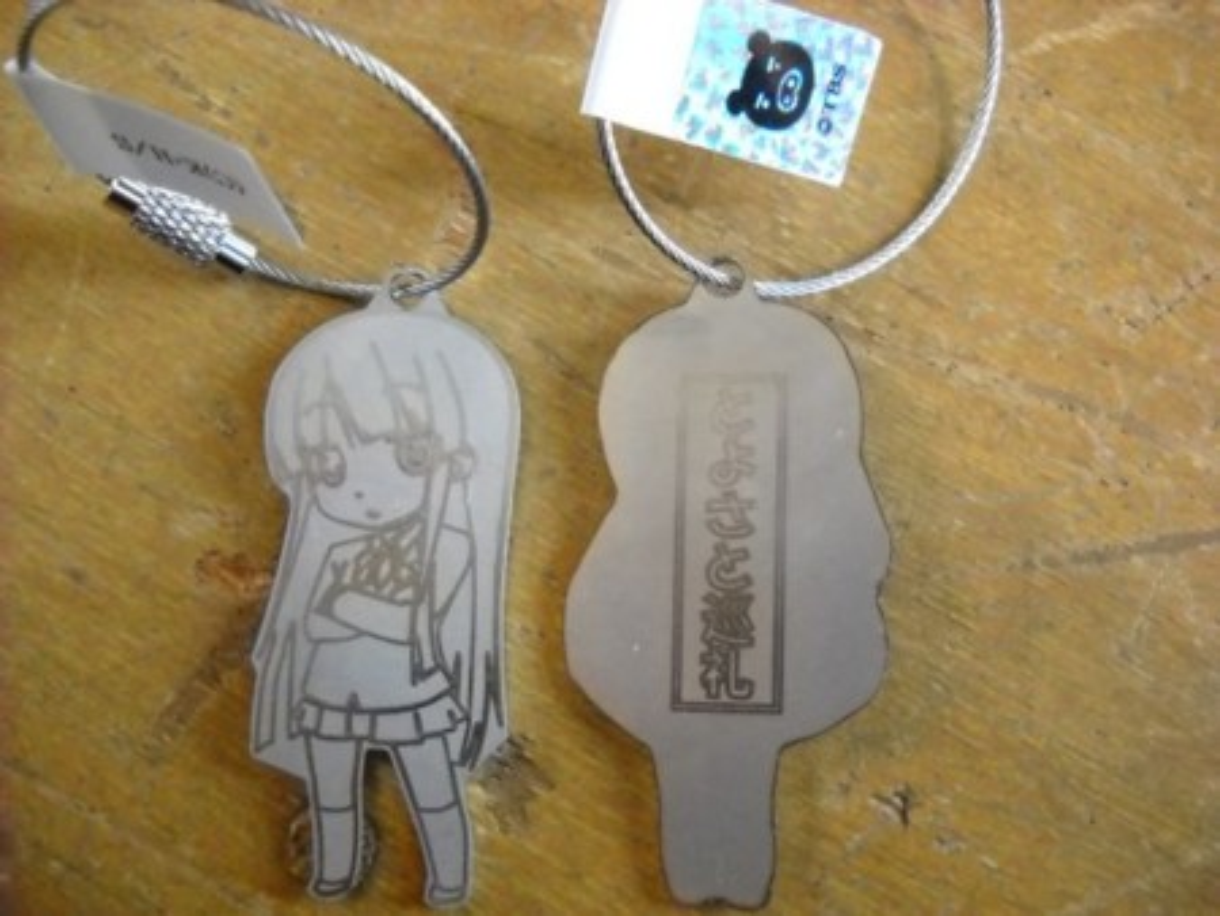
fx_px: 1446
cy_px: 458
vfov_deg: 35.2
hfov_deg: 45.8
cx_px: 610
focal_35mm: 41
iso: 800
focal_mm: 6.72
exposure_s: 1/154
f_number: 3.1
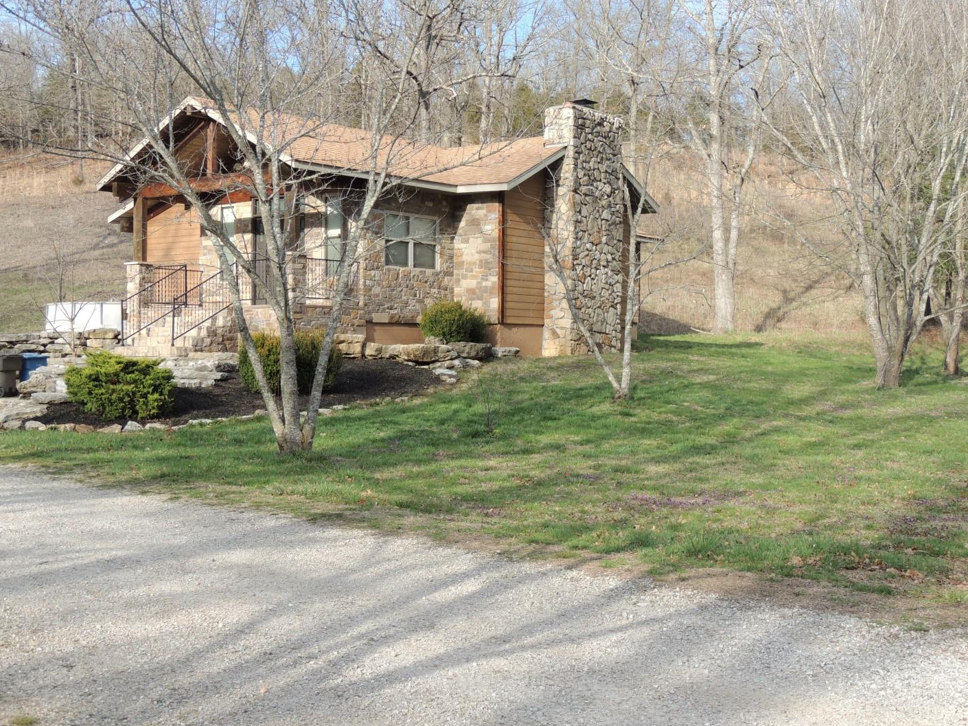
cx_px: 491
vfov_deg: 30.3
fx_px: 1342
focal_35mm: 48
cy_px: 364
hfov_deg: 39.6
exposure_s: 1/320
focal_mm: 8.3
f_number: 3.5
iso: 100
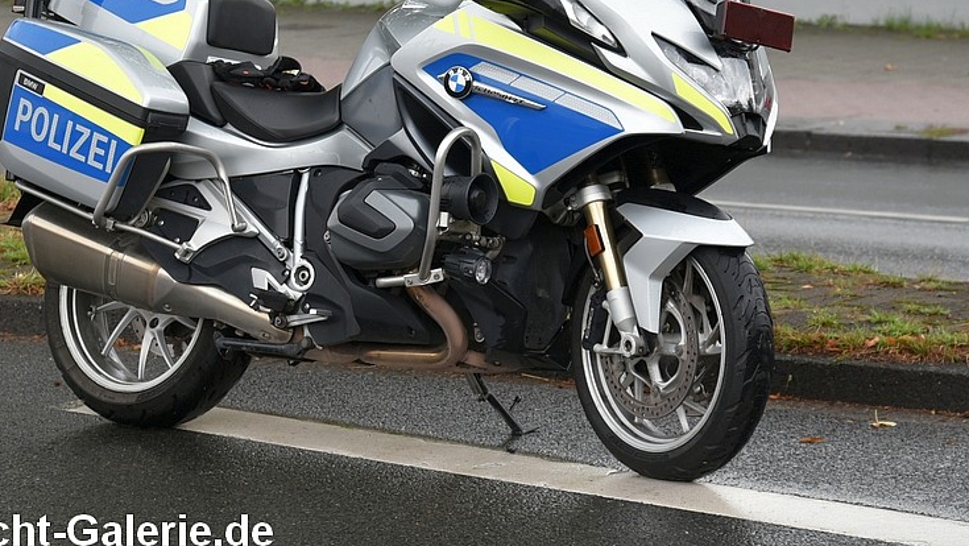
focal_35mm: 109
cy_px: 156
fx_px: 2802
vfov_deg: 11.1
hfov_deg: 19.6
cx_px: 417
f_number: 6.3
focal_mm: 85
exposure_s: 1/160
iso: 400
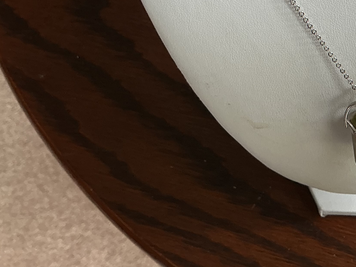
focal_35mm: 71
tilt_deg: -60.4
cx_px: 399
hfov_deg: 25.3
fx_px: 730
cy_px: -14
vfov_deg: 19.9
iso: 25
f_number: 1.8
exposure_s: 1/100
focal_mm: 3
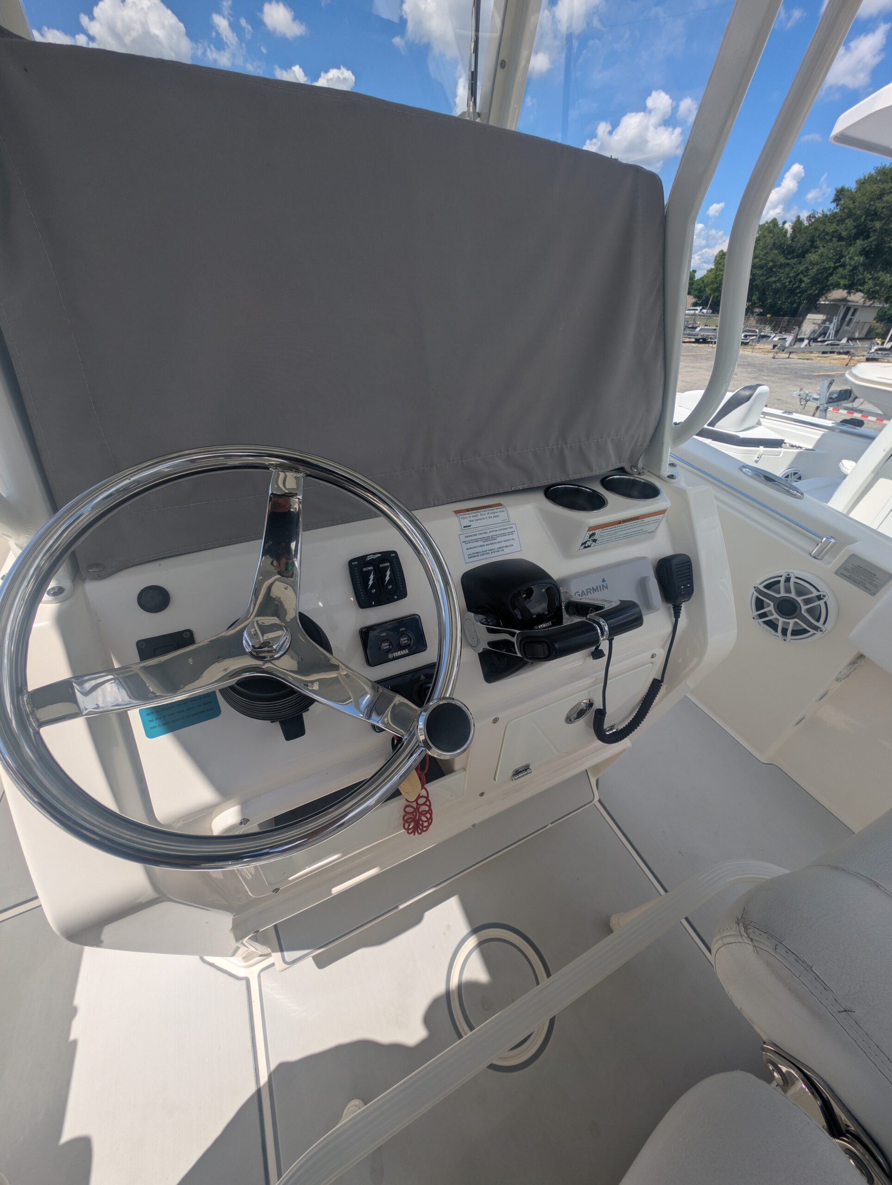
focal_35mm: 12
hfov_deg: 94.6
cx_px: 446
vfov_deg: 110.5
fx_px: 411
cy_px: 592
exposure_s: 1/2646
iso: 38
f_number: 1.95
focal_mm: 2.23
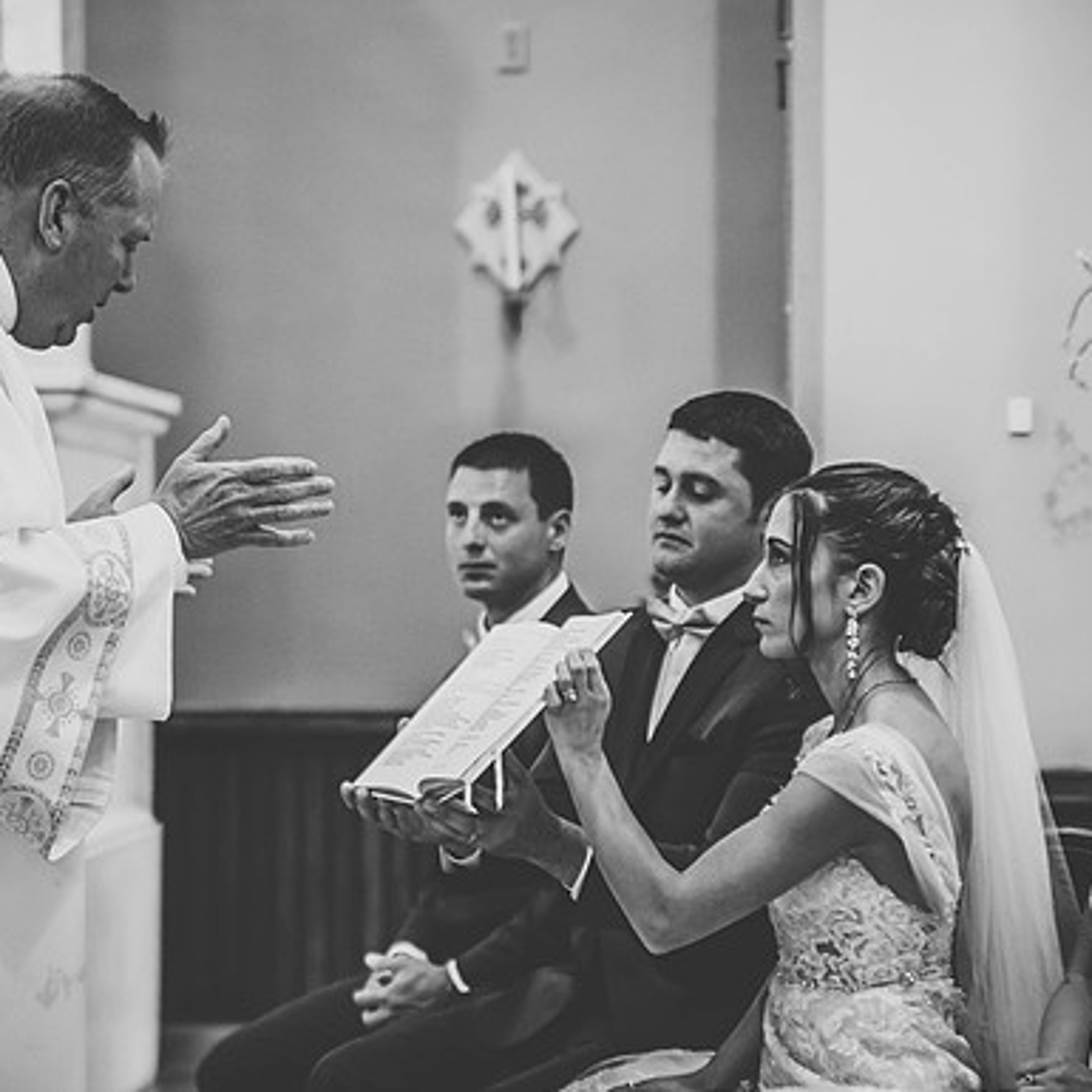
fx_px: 3533
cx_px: 474
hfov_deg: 17.6
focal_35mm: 99
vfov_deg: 17.6
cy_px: 546
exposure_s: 1/100
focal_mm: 75
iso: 800
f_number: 2.8
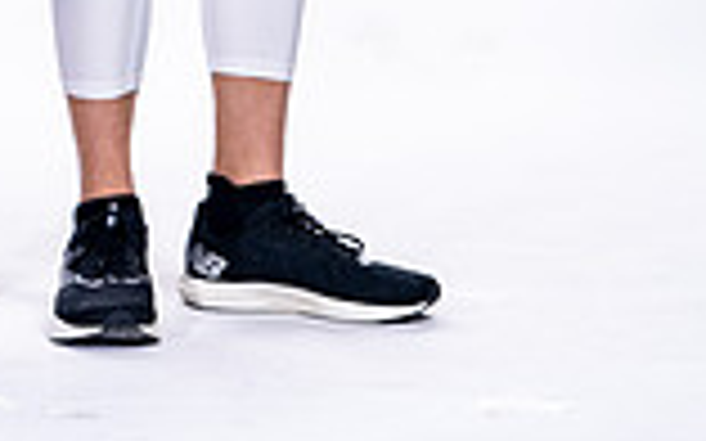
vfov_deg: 3.8
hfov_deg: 6.1
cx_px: 67
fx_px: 6578
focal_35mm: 342
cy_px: -544
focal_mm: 117
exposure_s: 1/250
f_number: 5.6
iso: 400
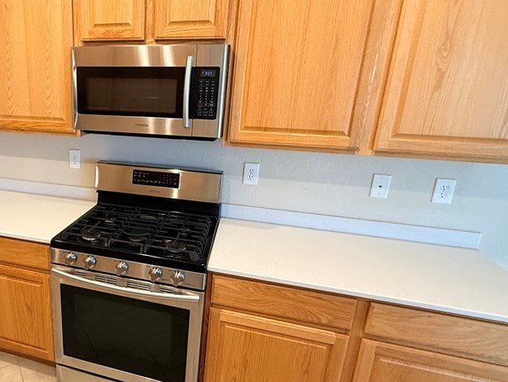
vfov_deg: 56.8
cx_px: 143
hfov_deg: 68.1
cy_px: 185
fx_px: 352
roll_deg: -1.2
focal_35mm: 24
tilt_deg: -14.1
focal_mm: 2.22
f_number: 2.2
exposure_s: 1/60
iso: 400
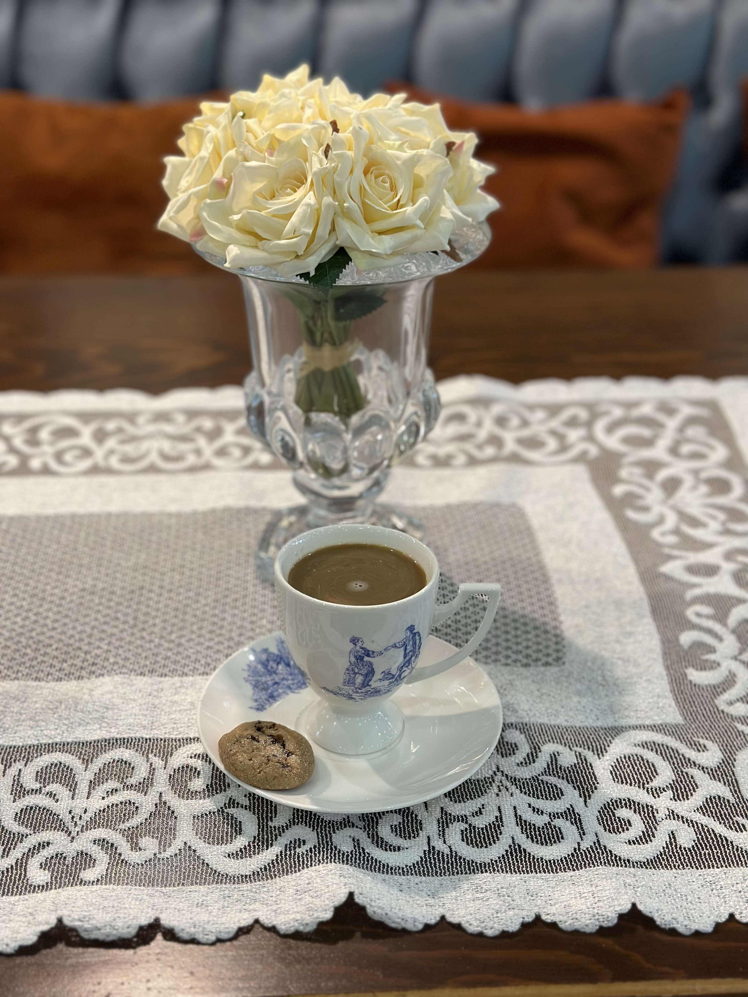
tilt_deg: -30.9
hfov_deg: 30.3
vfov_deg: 39.7
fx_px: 1383
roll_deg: -1.0
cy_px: 498
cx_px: 374
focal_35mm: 48
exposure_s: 1/50
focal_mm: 6.86
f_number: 1.78
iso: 200
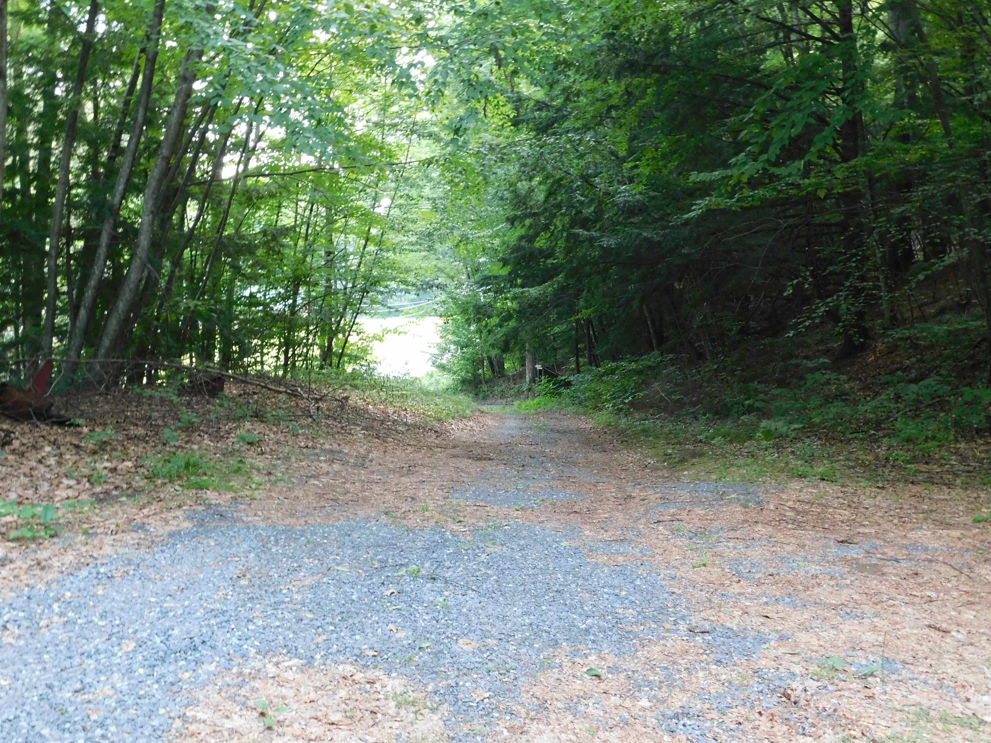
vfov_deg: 39.7
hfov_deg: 51.4
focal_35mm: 36
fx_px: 1031
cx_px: 496
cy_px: 372
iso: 360
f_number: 3.5
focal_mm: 6.3
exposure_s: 1/30
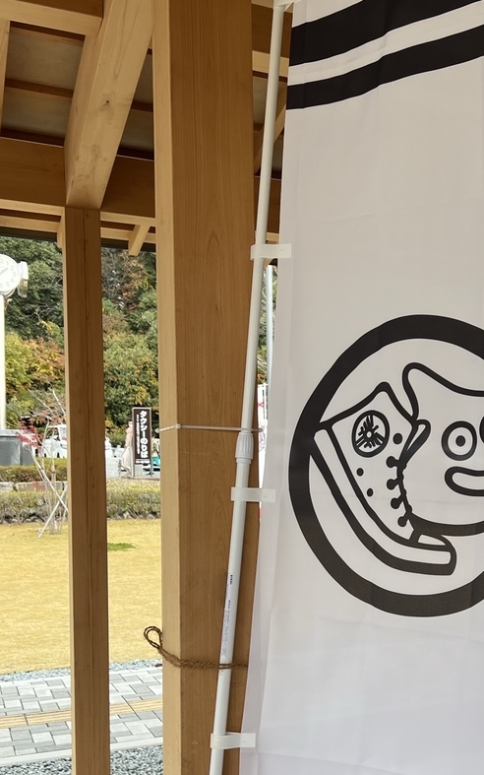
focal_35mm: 42
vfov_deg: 46.7
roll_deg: +0.8
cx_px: 391
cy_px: 497
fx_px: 886
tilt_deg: -1.0
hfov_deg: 29.8
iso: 50
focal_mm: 5.7
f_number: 1.5
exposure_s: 1/450
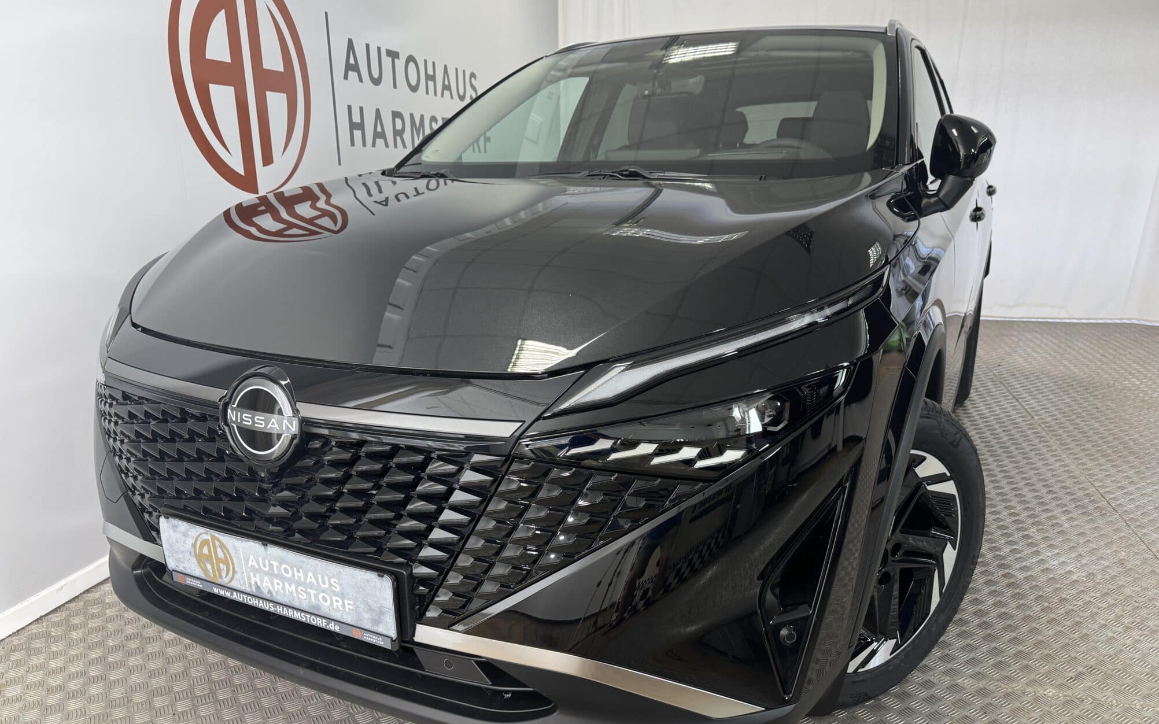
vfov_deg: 47.4
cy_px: 413
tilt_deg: -17.2
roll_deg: +0.1
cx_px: 574
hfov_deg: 70.4
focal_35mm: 26
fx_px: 821
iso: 160
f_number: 1.78
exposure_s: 1/50
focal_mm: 6.76
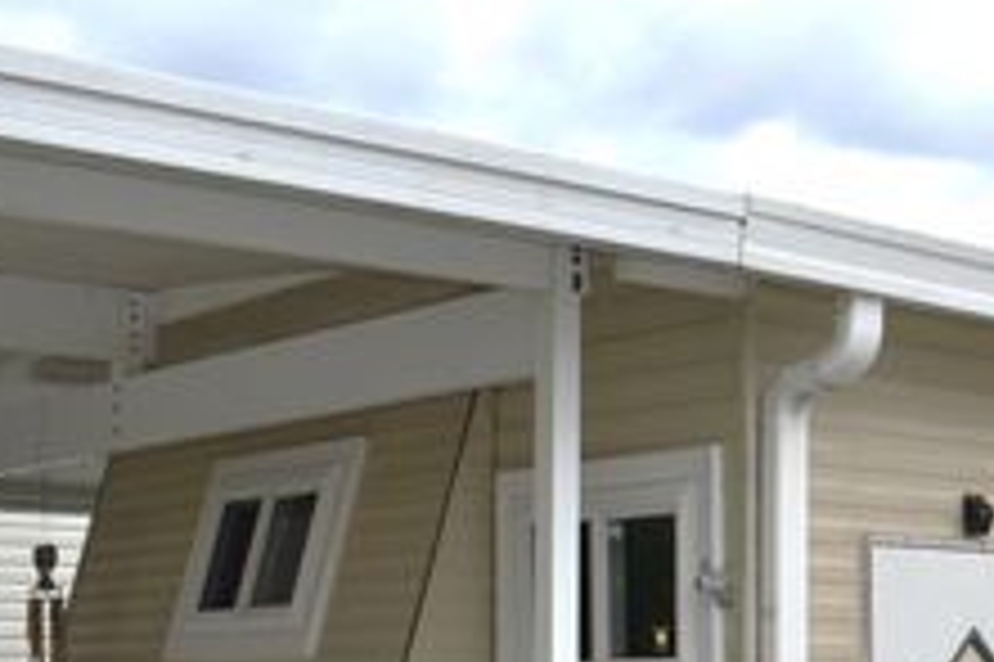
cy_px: 678
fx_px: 1962
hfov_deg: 26.7
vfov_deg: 18.6
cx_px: 1021
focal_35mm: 71
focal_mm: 21
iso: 100
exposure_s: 1/200
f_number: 7.1
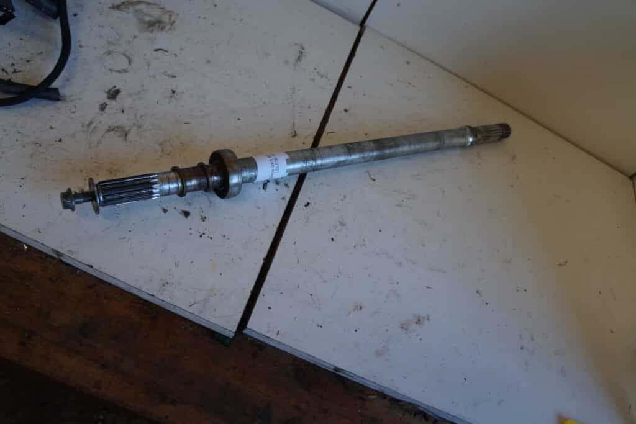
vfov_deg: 47.9
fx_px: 477
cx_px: 318
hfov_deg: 67.4
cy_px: 212
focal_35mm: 27
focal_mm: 18
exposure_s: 1/60
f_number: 3.5
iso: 125
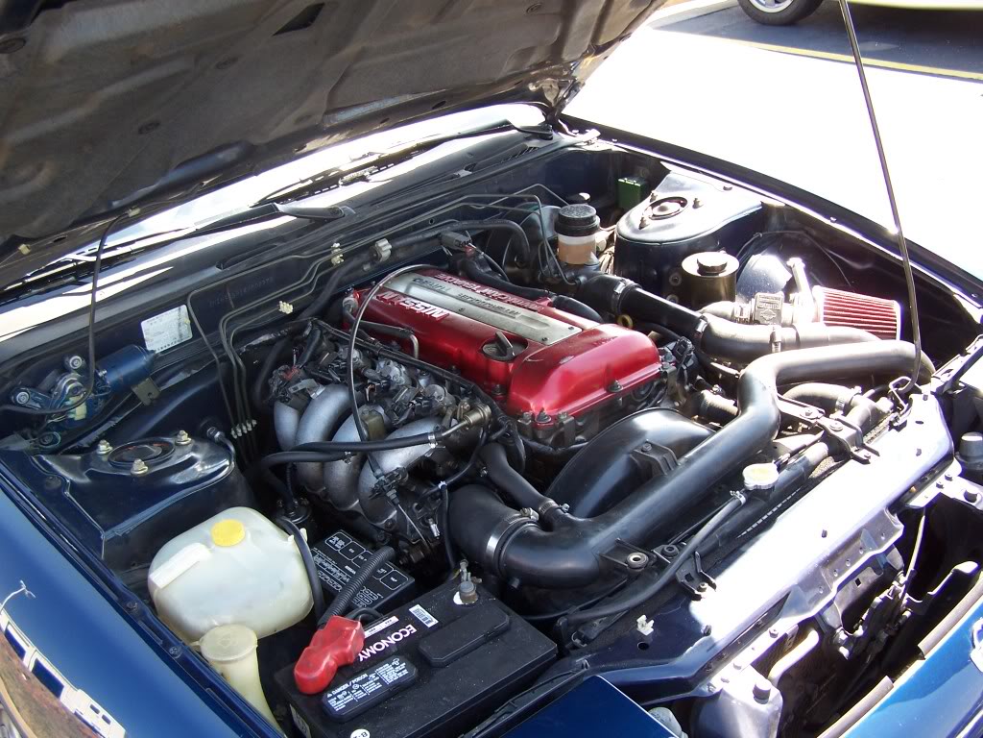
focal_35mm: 38
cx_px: 492
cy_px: 369
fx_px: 1079
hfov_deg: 49.0
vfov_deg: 37.7
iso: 80
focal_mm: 6.3
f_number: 2.8
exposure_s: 1/80
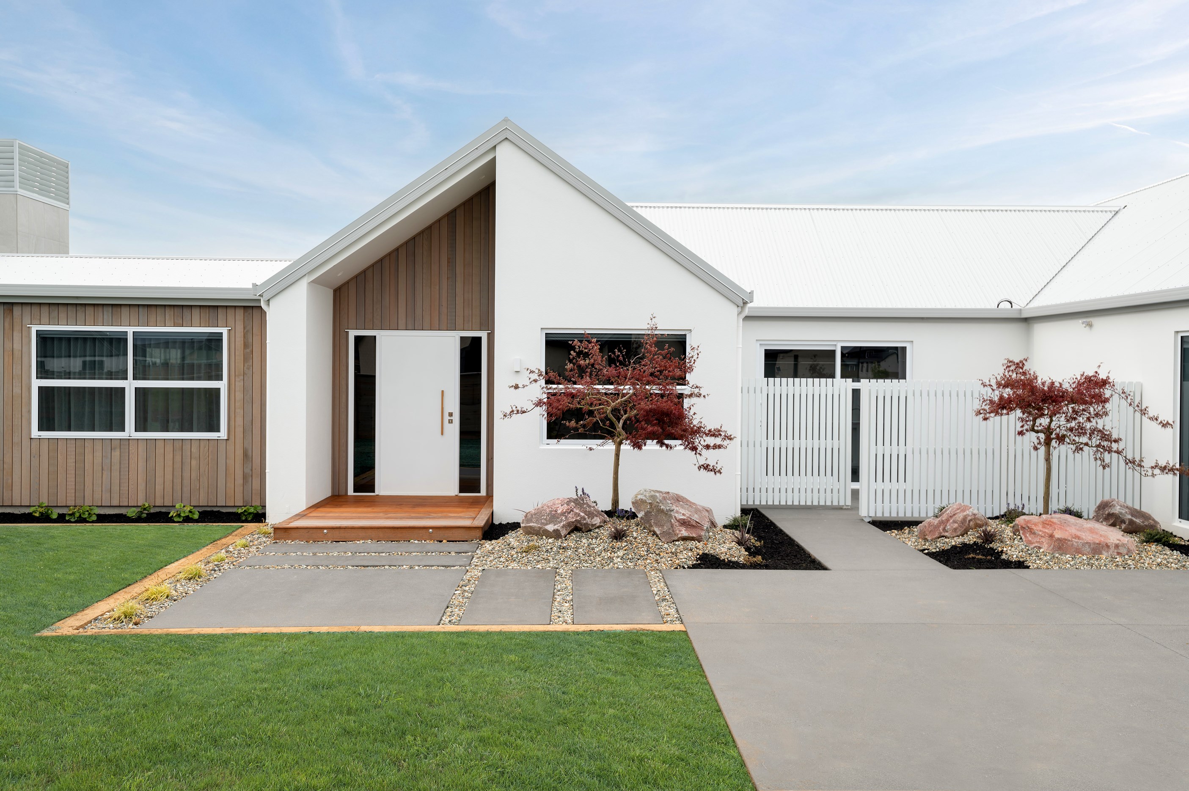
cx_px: 594
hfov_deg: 54.5
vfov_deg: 37.8
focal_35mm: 35
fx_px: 1155
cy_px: 396
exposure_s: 1/30
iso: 50
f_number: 9
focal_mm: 35
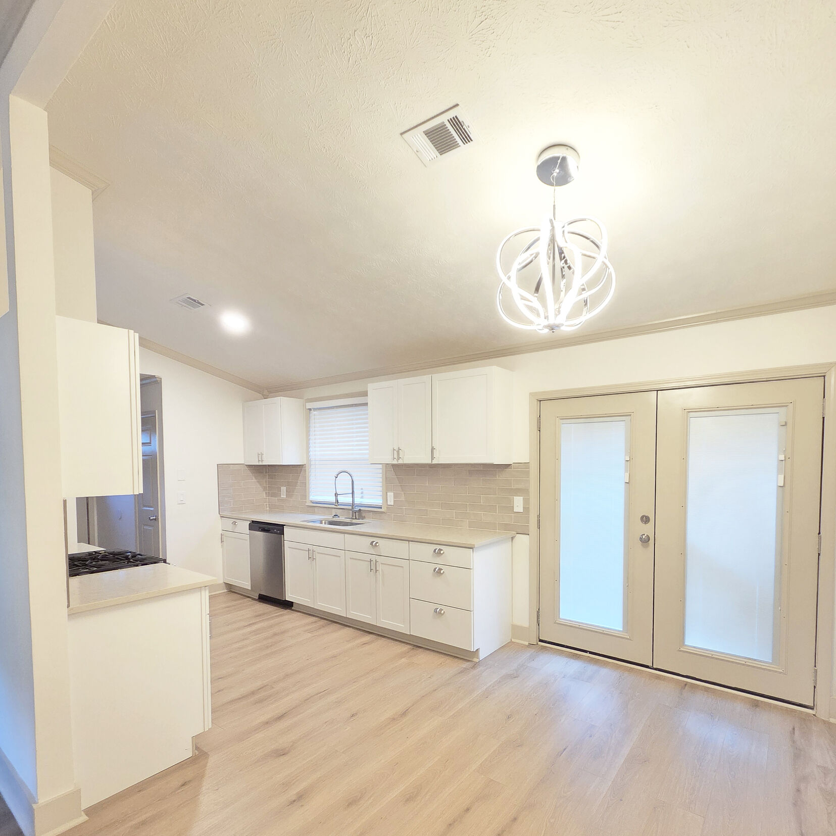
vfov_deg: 86.8
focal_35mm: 16
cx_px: 428
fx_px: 437
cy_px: 480
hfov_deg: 87.4
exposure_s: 1/60
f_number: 2.2
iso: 500
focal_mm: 2.2
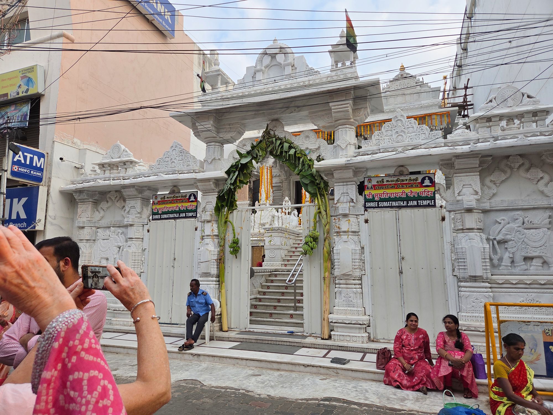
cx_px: 276
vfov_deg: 58.9
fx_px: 367
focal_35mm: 23
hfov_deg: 73.9
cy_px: 208
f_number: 1.8
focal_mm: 5.4
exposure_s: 1/777
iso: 80
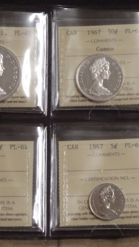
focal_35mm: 97
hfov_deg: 12.4
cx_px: 110
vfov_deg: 22.0
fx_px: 635
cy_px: 122
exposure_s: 1/30
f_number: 4.4
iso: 800
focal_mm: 11.9
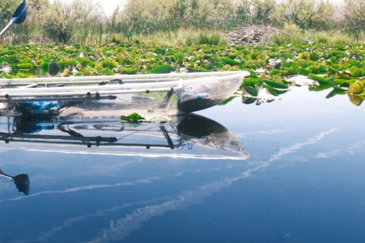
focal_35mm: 50
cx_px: 91
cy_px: 35
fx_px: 507
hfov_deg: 38.6
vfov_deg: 26.3
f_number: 11
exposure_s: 1/60
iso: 160
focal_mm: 18
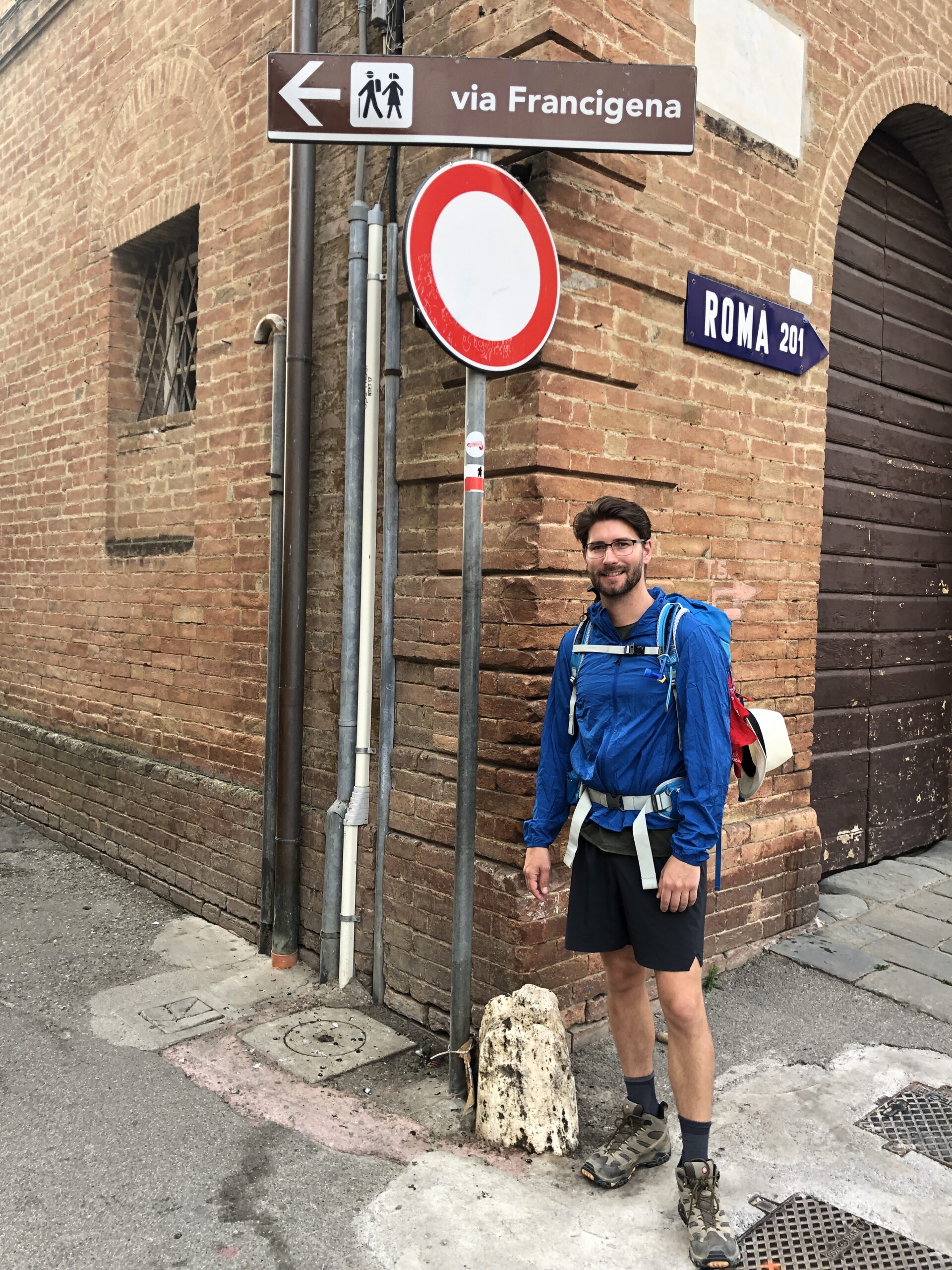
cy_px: 635
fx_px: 1027
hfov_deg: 49.7
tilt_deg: -2.8
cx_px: 476
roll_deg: -2.2
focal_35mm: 28
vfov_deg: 63.4
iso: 25
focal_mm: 4
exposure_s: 1/120
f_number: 1.8
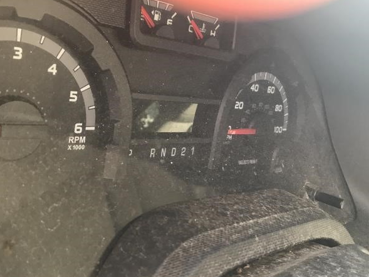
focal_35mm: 38
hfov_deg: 49.0
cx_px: 179
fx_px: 405
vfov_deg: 37.7
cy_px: 133
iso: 25
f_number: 1.8
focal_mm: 3.99
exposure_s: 1/30
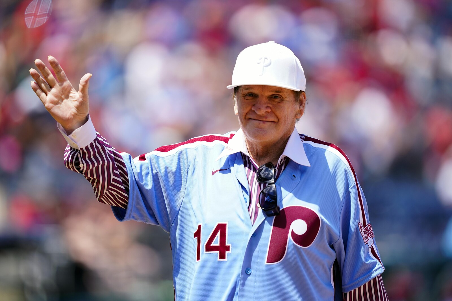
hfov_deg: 5.2
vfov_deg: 3.4
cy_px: 150
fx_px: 5022
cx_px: 226
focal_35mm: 400
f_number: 2.8
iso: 250
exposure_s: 1/2500
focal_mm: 400
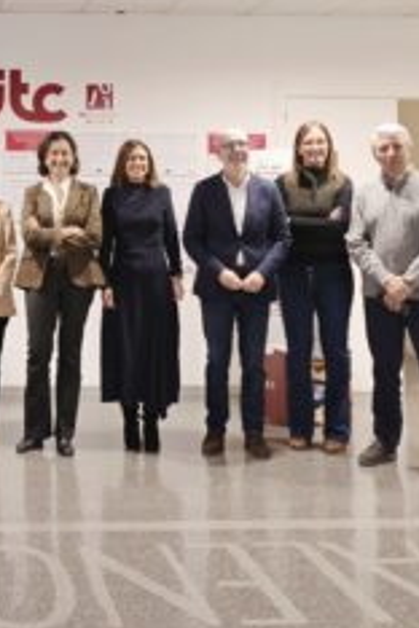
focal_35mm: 49
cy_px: 156
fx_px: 855
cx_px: -27
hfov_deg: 25.7
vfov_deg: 39.2
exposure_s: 1/50
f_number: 1.63
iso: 500
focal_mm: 8.72
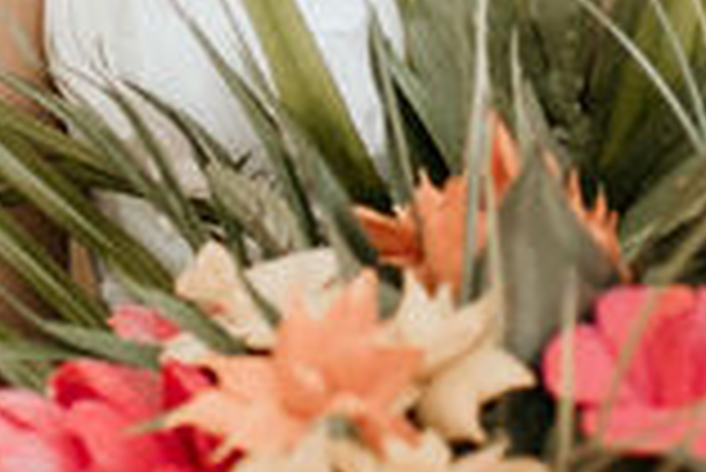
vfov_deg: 5.9
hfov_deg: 9.0
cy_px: -337
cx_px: 360
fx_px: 4475
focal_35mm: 228
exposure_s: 1/1000
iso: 250
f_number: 2
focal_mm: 35
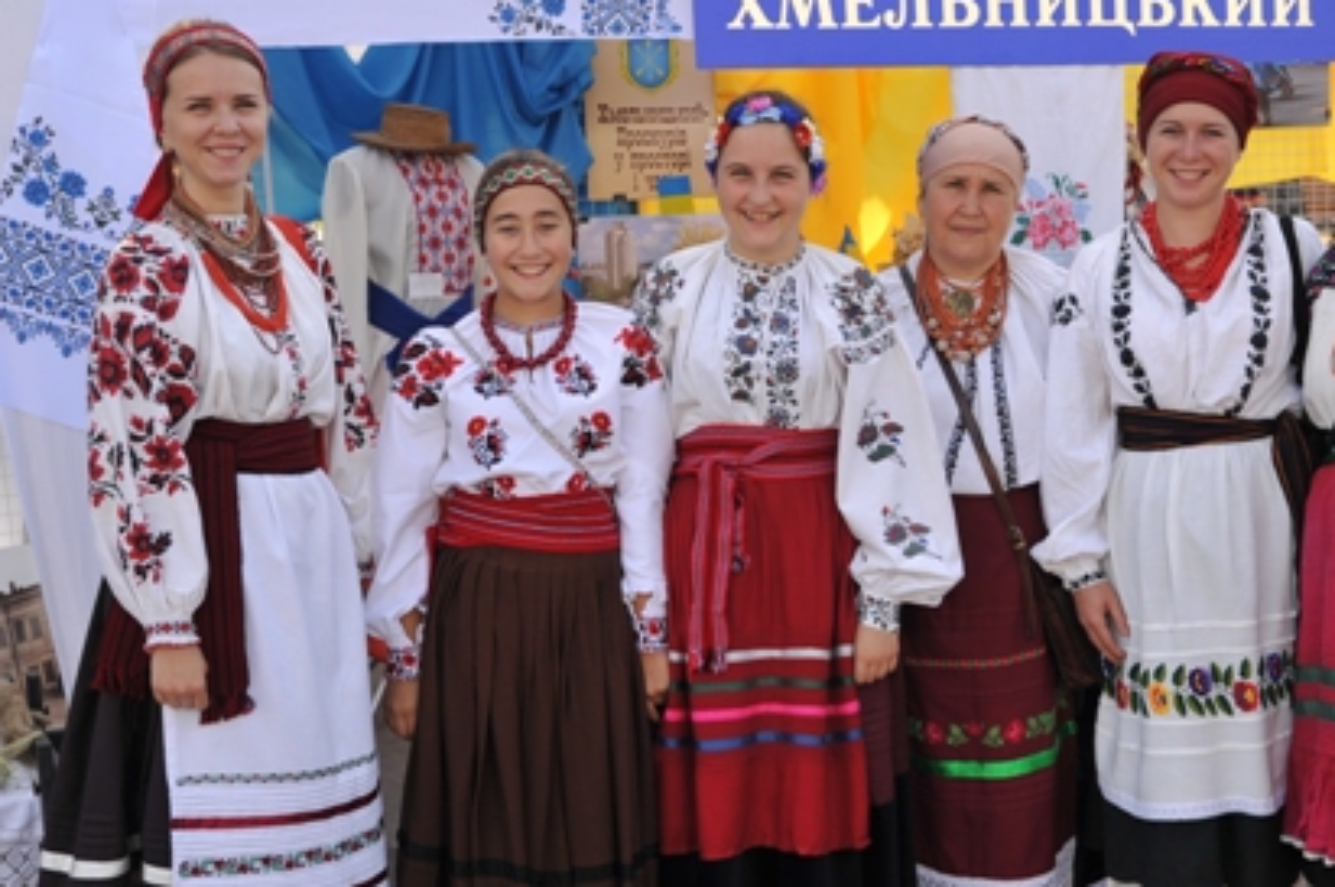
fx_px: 3000
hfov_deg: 25.0
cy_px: 504
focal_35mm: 81
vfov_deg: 16.8
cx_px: 812
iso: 250
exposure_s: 1/320
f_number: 5.6
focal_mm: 52
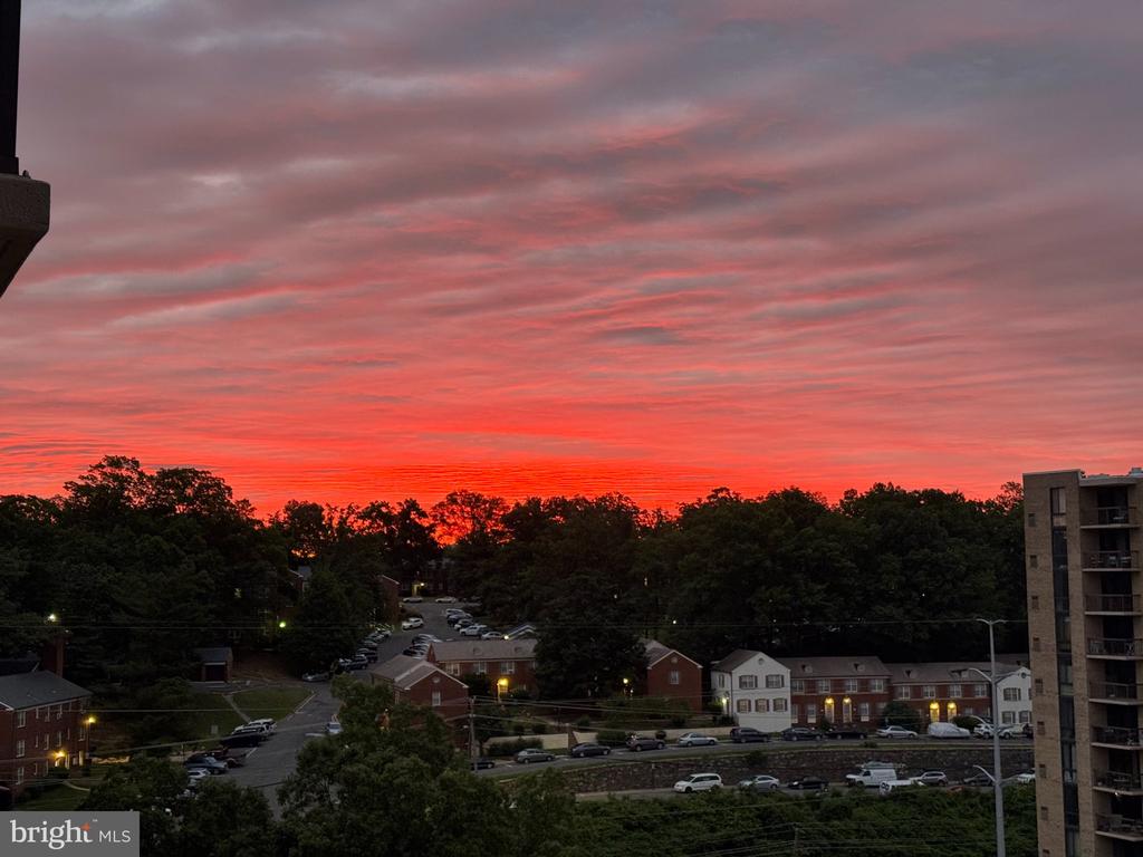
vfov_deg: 30.3
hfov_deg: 39.7
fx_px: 1585
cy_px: 428
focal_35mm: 48
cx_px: 572
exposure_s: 1/59
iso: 250
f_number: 1.78
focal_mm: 6.76
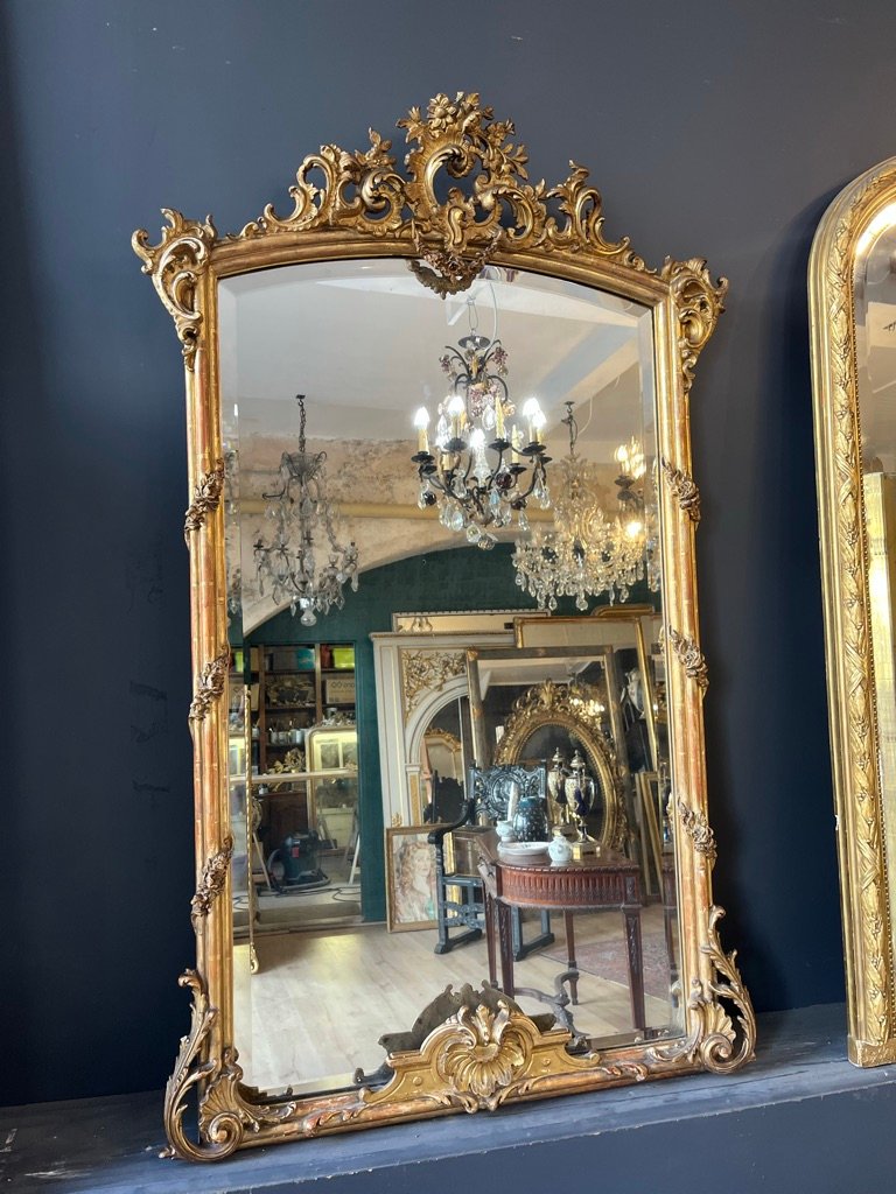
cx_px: 448
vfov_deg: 67.3
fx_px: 897
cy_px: 597
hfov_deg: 53.1
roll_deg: +1.5
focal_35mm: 26
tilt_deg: -2.0
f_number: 1.6
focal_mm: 5.1
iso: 125
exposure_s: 1/106
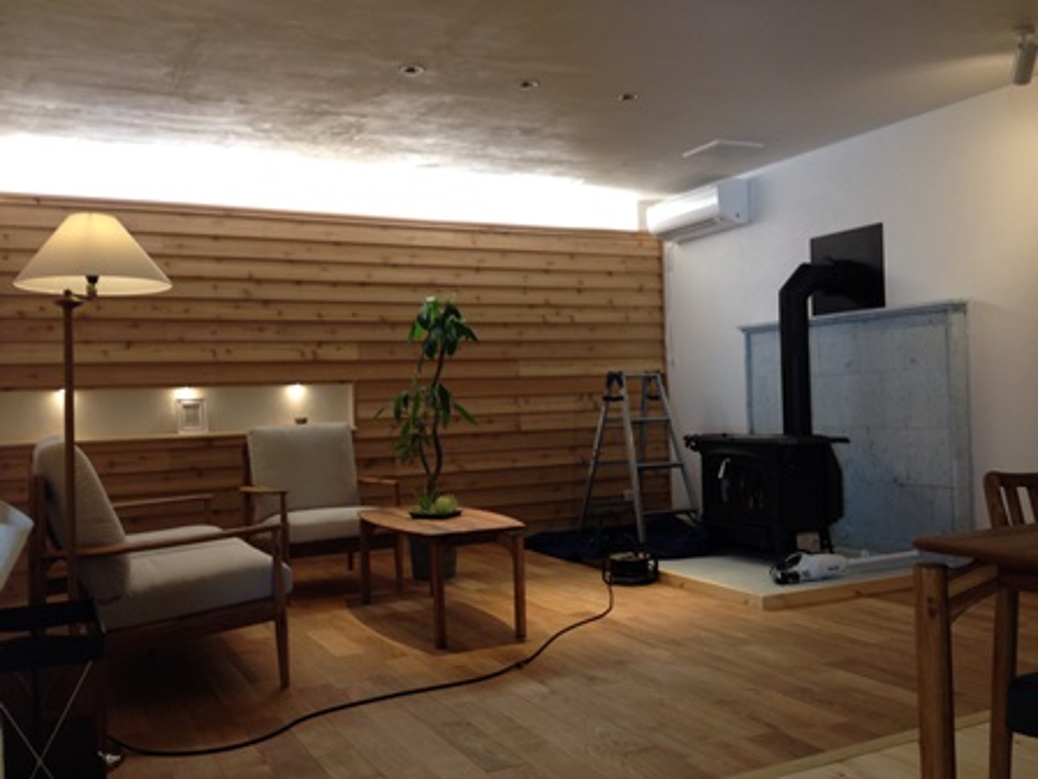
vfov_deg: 40.7
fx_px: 1050
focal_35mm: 35
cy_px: 390
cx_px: 519
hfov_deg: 52.6
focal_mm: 4.28
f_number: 2.4
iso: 80
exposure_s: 1/20
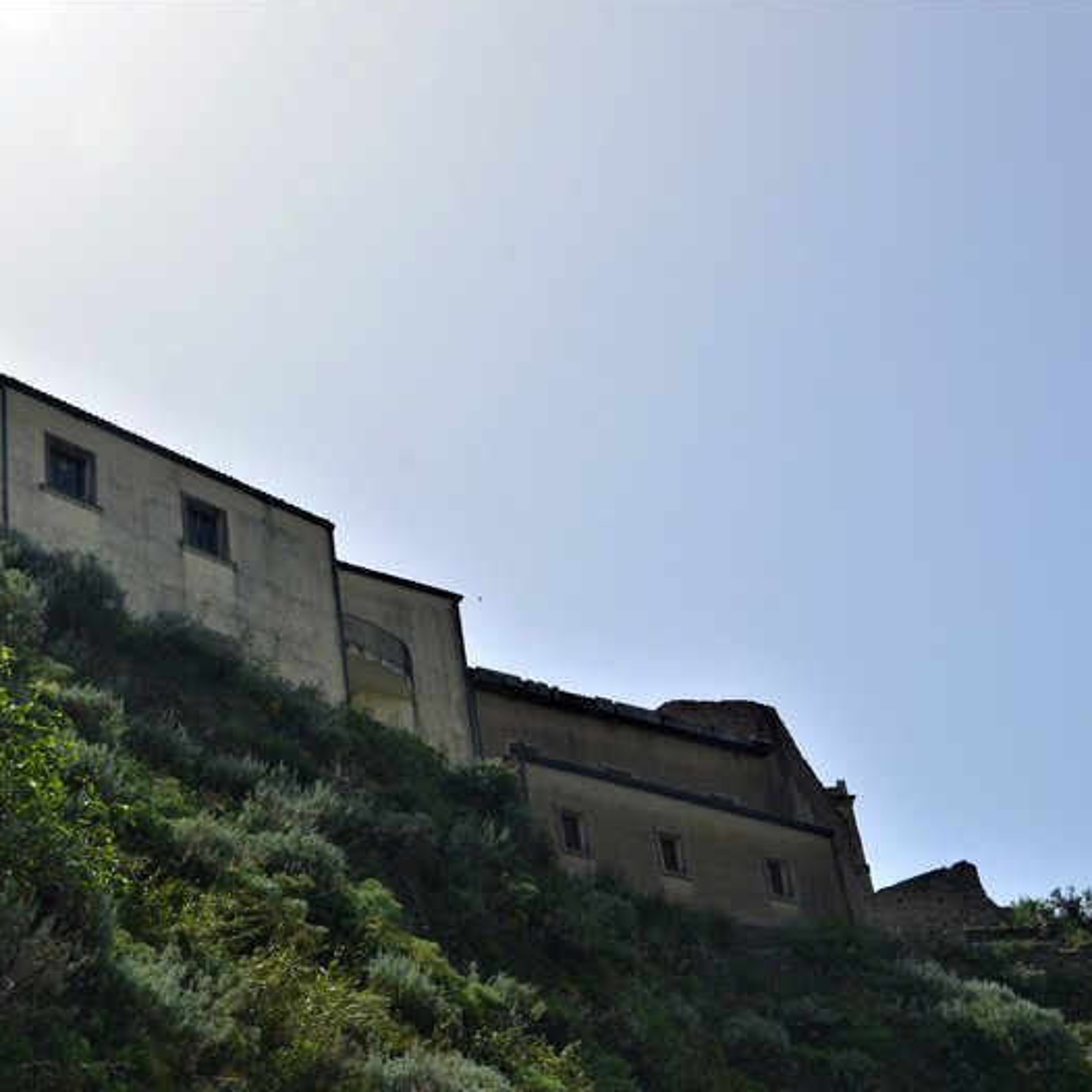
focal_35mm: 58
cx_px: 349
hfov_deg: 29.3
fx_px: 2070
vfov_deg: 29.6
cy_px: 546
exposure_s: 1/320
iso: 250
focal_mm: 30
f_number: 10
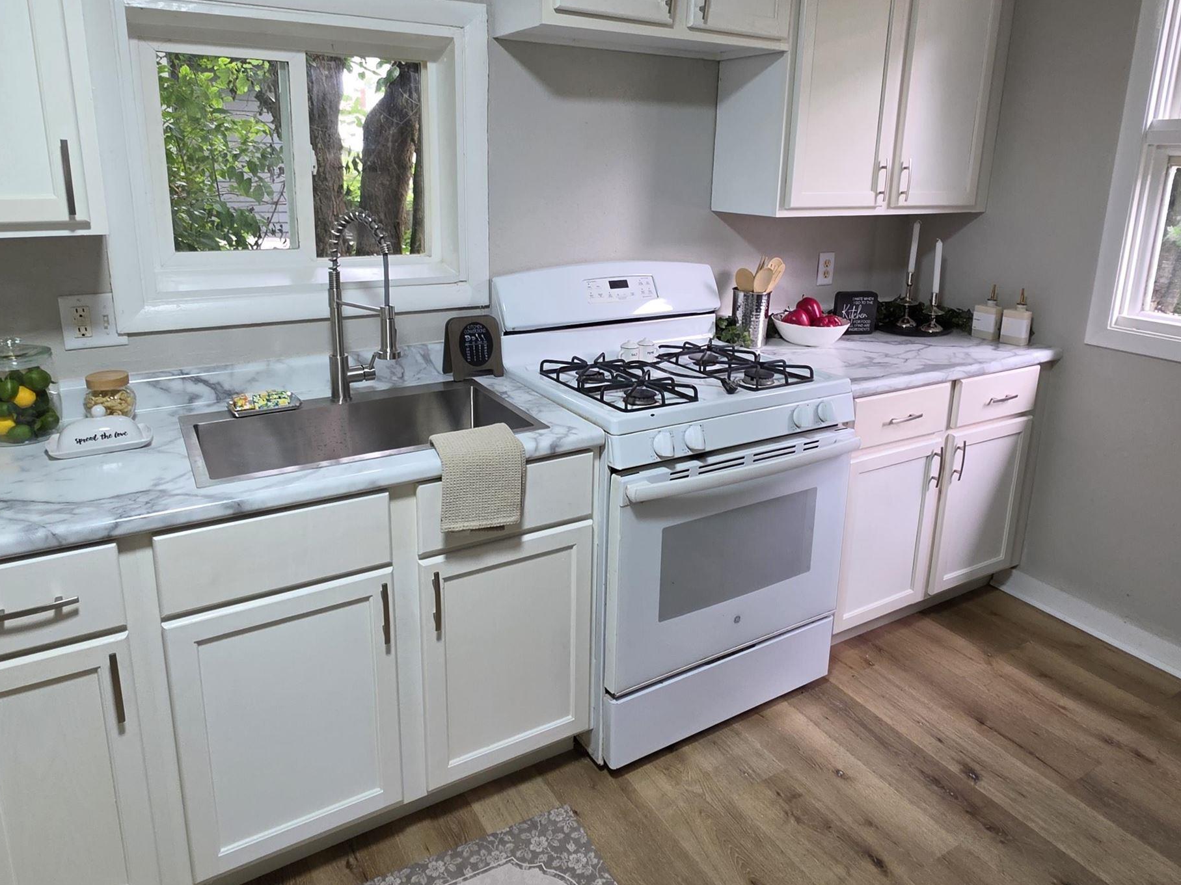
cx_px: 588
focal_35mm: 22
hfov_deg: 76.4
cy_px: 352
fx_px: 751
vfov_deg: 60.5
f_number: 1.9
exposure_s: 1/60
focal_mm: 2.2
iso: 160
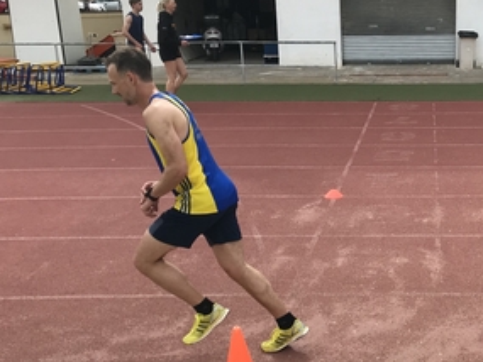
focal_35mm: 53
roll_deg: +0.1
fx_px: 740
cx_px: 420
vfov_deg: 27.5
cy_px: 207
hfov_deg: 34.4
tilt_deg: -17.3
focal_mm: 3.99
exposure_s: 1/1546
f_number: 1.8
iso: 20
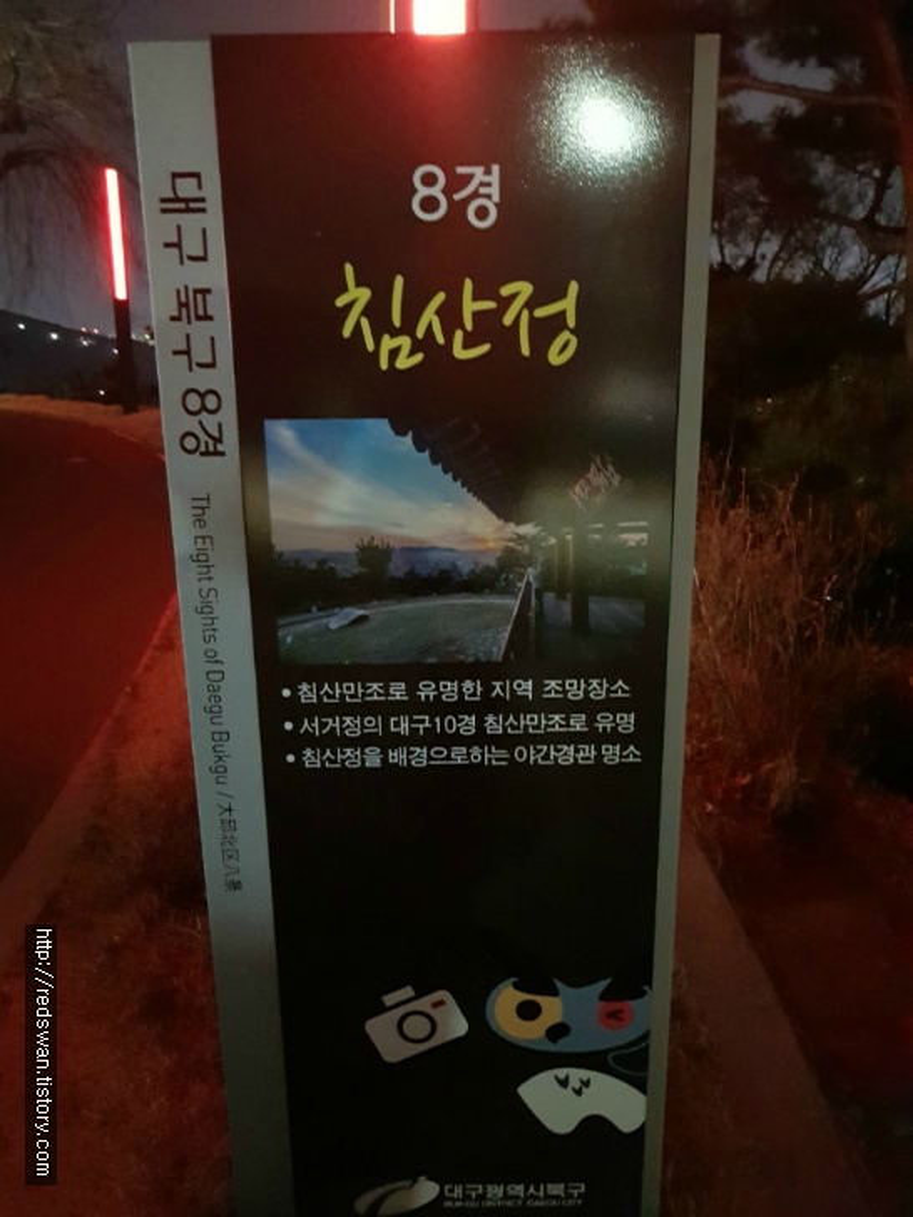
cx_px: 456
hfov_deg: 53.1
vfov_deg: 67.3
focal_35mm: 26
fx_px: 914
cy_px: 608
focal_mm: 4.2
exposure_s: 1/9
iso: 1250
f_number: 1.7
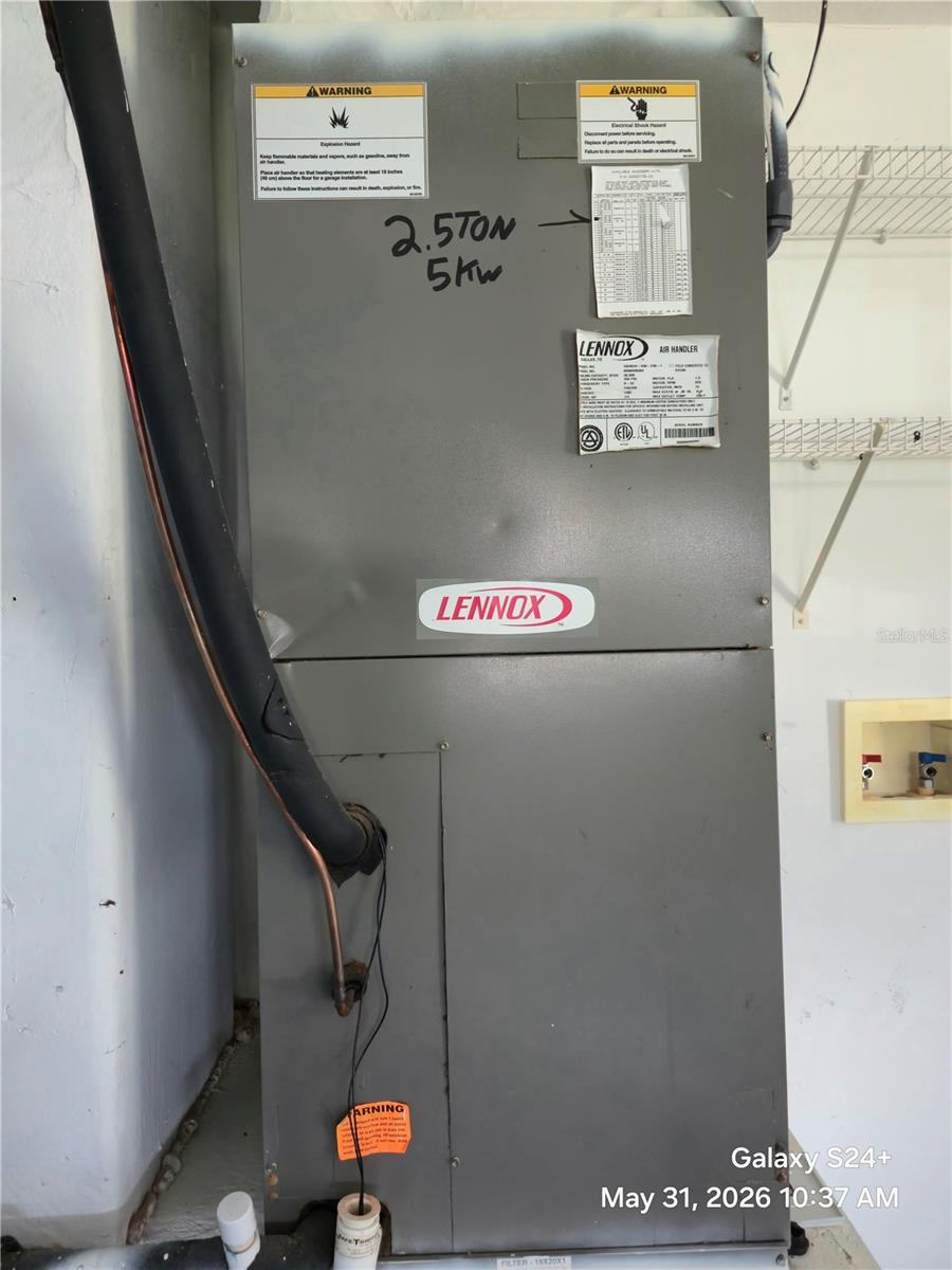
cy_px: 635
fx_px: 843
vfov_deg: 73.9
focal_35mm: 23
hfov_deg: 58.9
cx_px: 476
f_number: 1.8
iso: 250
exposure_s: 1/40
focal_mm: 5.4
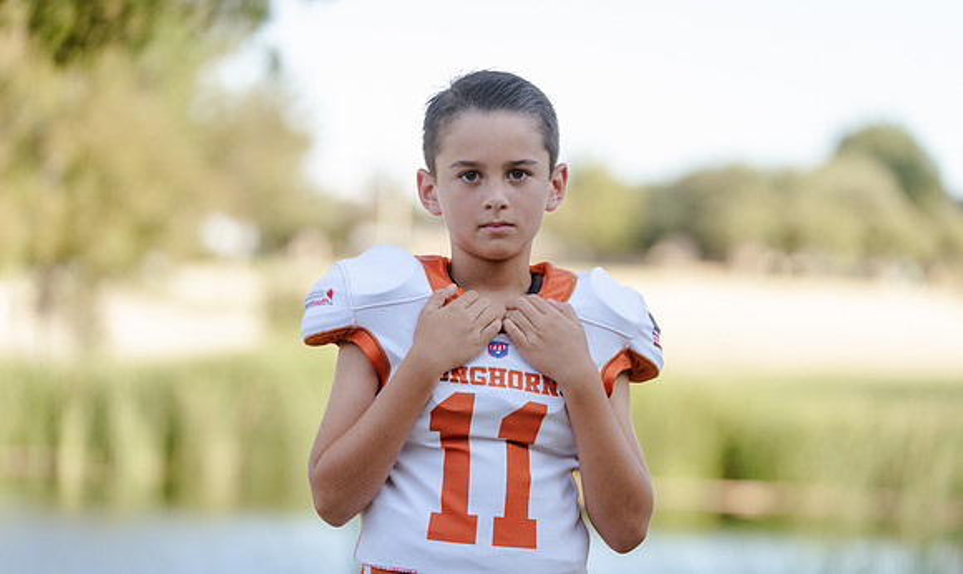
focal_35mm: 145
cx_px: 494
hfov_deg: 14.6
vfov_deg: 8.7
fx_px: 3757
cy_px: 329
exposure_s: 1/320
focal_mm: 137
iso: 160
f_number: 3.2
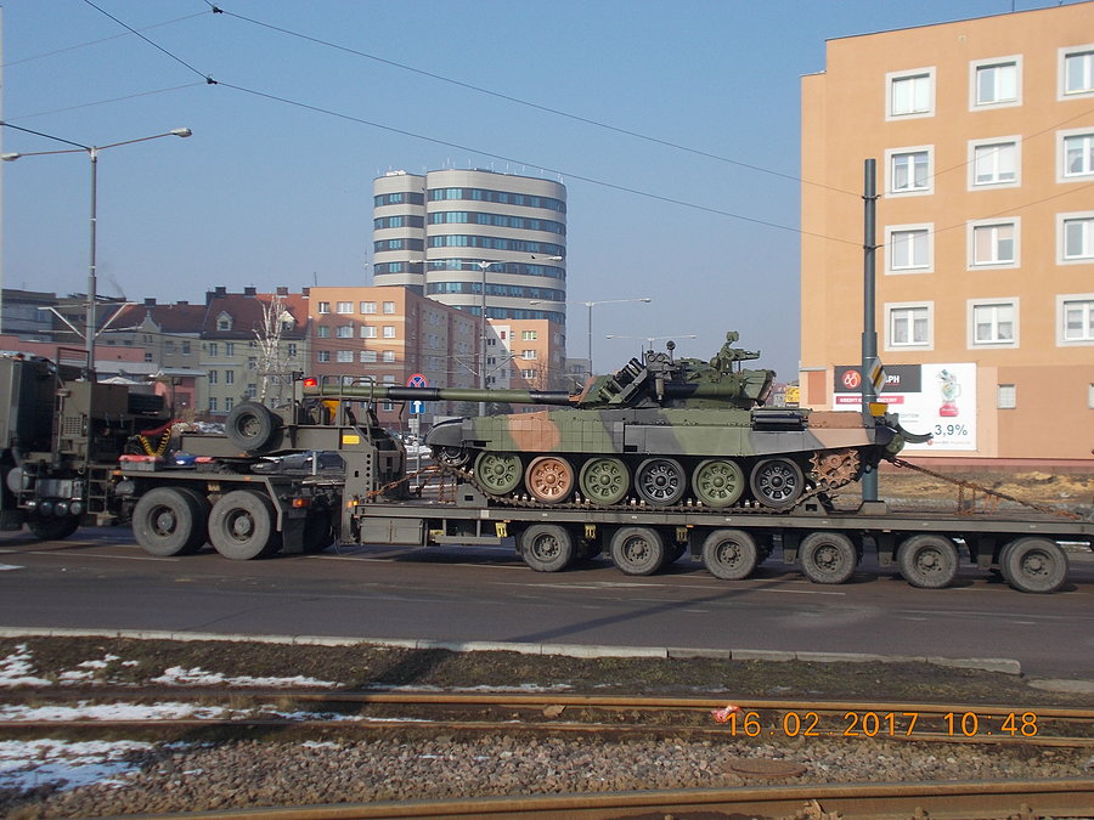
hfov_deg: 42.9
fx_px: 1391
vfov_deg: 32.9
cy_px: 410
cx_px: 547
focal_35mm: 44
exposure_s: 1/125
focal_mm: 7.9
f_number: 10.6
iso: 80
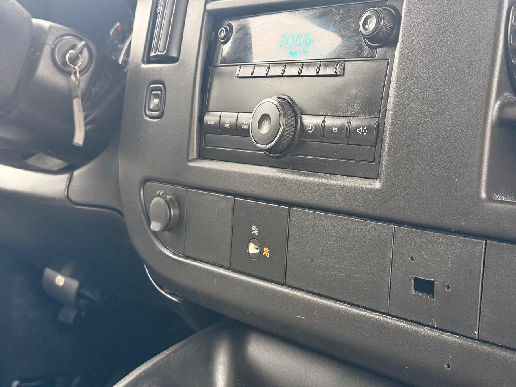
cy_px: 194
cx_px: 258
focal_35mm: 48
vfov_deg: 30.3
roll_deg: +0.9
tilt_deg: -10.3
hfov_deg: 39.7
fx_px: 716
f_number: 1.78
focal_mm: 6.76
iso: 250
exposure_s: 1/46
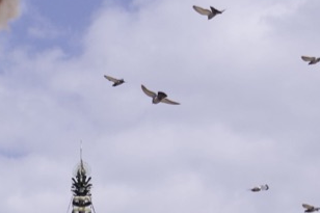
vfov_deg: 9.0
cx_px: -41
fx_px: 1324
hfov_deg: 13.5
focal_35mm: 149
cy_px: 300
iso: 200
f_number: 8
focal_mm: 34
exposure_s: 1/500
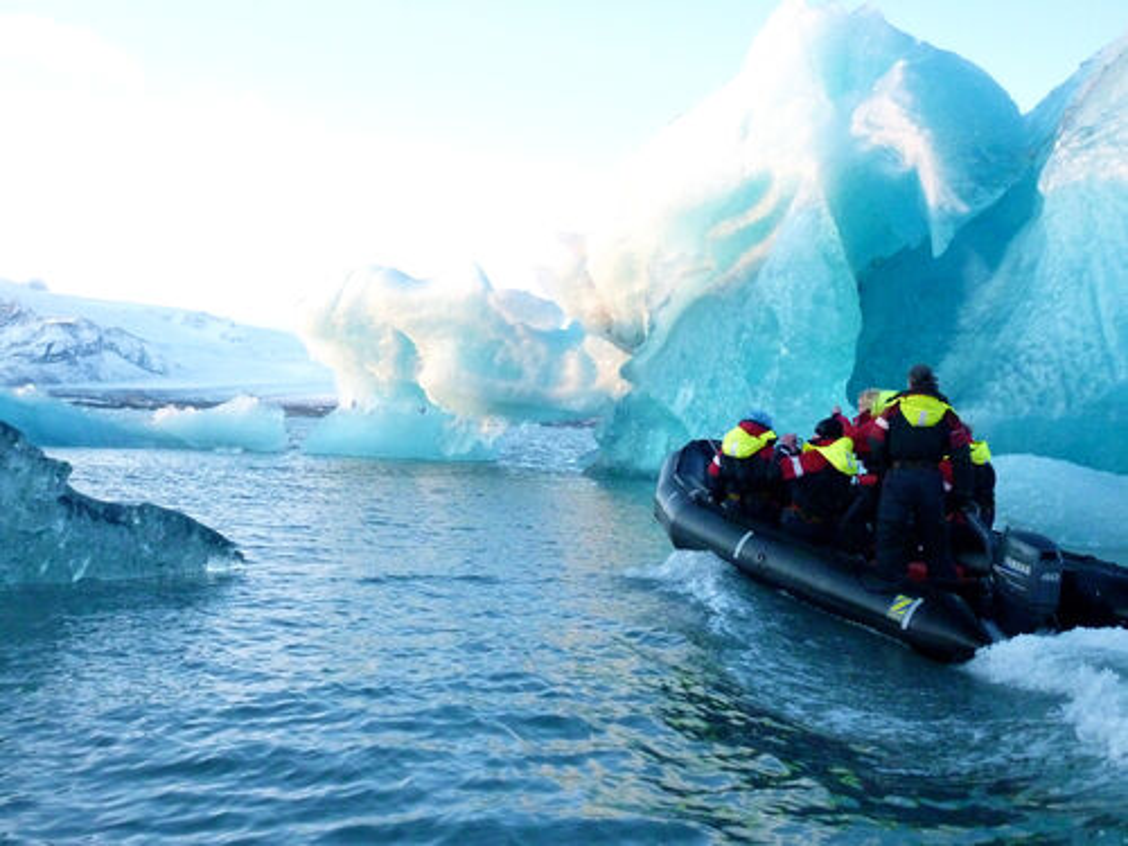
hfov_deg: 42.1
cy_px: 423
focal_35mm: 45
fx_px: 1466
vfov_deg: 32.2
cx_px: 564
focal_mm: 7.3
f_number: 3.7
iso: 800
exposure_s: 1/500
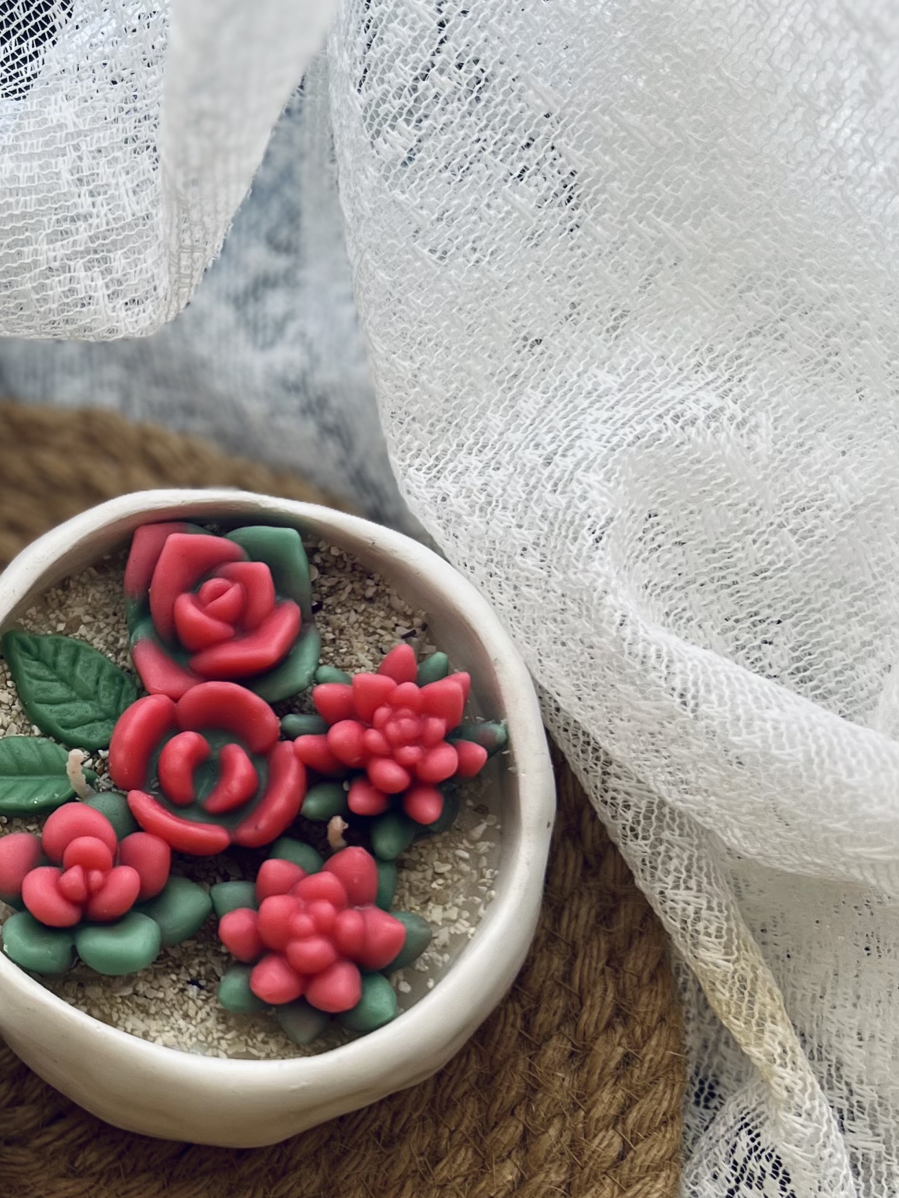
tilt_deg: -73.0
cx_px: -3
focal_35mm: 60
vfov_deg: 31.9
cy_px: 808
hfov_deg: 23.4
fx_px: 2078
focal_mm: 5.7
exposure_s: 1/121
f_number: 1.5
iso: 32
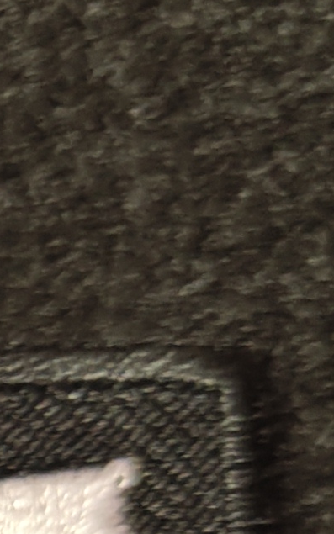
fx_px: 2388
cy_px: 839
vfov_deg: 12.1
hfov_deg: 6.5
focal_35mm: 164
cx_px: -966
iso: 333
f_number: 1.88
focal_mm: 5.59
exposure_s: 1/20.8
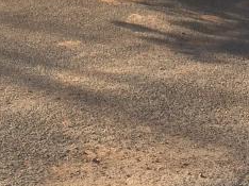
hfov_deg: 15.5
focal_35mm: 127
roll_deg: -1.0
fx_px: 913
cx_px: 182
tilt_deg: +5.2
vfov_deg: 10.5
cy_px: -215
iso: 32
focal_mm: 4.15
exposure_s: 1/1368
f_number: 2.2
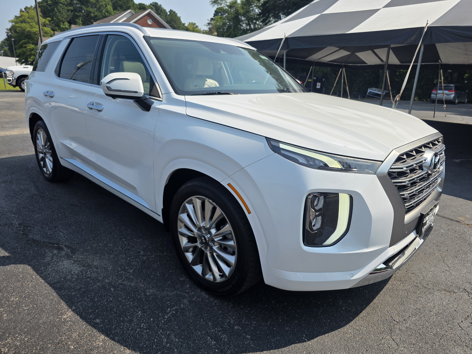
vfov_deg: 58.9
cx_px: 236
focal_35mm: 23
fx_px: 314
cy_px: 177
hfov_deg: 73.9
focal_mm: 6.3
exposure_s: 1/5608
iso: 80
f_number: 1.7
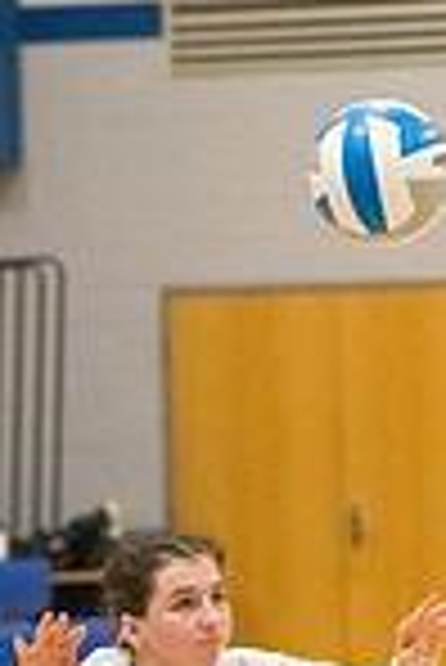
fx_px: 7619
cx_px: 162
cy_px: 900
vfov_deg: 5.0
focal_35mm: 411
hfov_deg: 3.4
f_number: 4.5
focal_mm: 135
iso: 10000
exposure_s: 1/1600
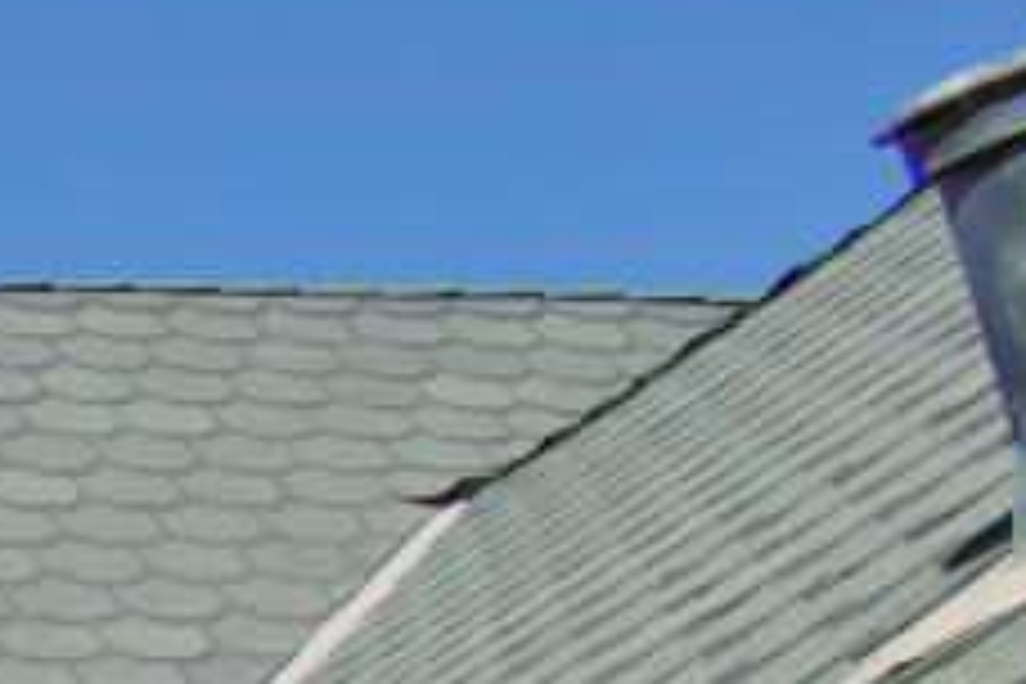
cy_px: 2043
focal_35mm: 178
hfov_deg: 9.1
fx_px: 5073
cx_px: -2164
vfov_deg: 6.9
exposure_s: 1/320
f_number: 8
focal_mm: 18
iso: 100
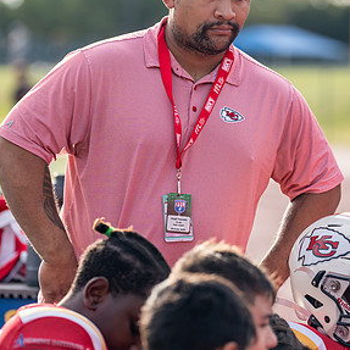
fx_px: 3226
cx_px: 192
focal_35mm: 282
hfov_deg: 6.2
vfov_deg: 6.2
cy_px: 92
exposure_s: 1/2000
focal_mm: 132
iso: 250
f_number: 2.8
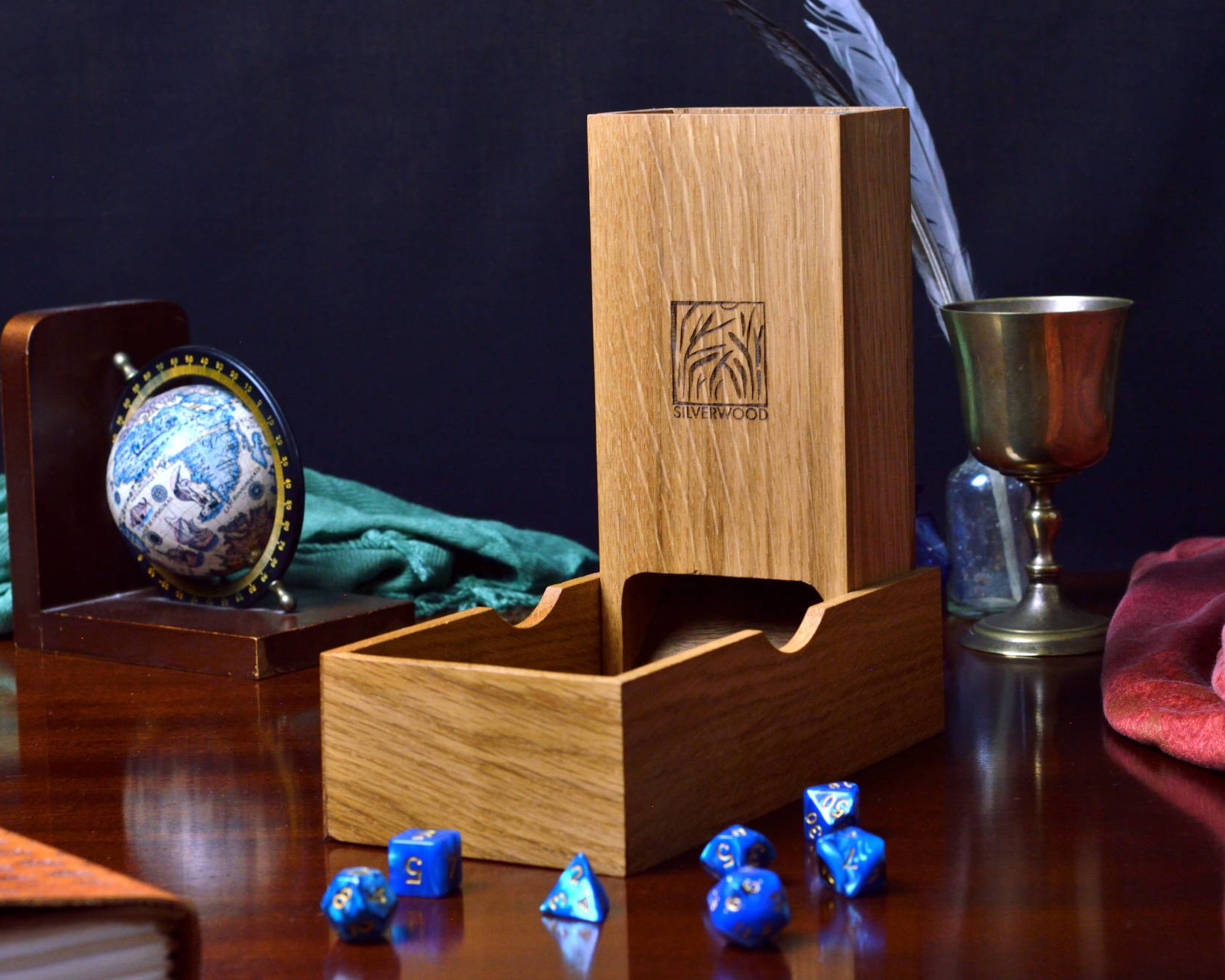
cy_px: 489
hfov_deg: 22.5
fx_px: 3082
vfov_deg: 18.1
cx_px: 637
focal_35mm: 85
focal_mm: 50
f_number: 7.1
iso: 400
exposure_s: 1/30
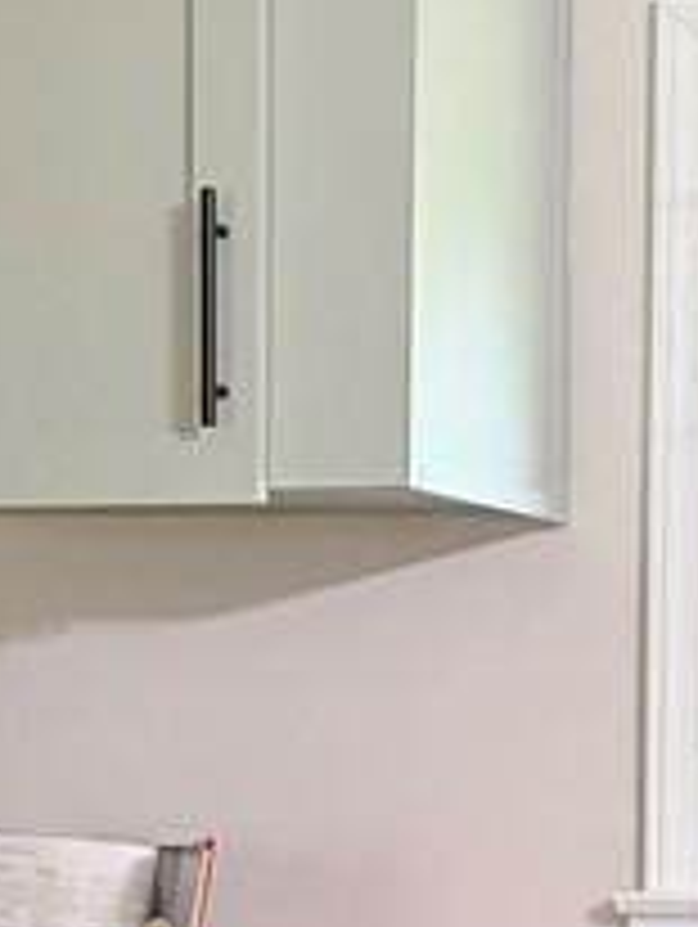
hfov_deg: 12.4
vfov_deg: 16.3
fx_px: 3193
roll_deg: -0.2
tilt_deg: -2.2
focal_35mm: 119
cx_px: 540
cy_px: 848
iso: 250
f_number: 1.78
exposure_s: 1/60
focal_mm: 6.76
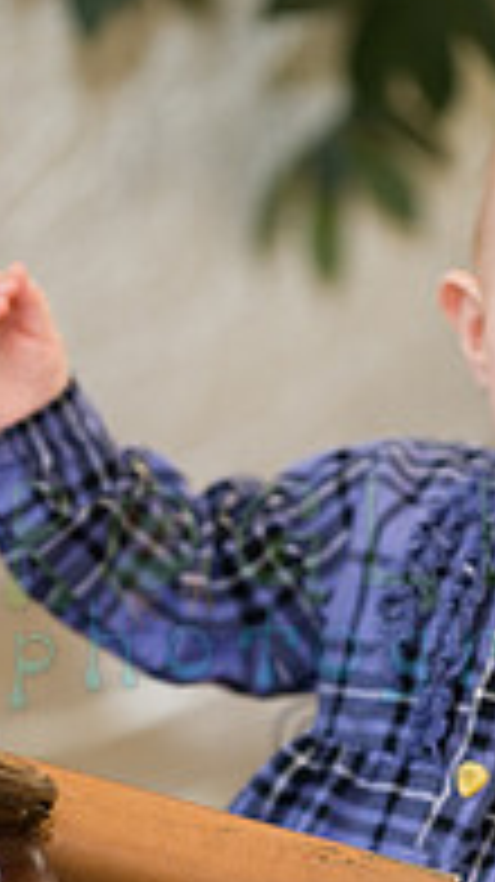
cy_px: 626
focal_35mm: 385
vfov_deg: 5.6
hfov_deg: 3.2
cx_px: 367
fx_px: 8999
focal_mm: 160
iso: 200
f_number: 2.8
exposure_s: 1/160
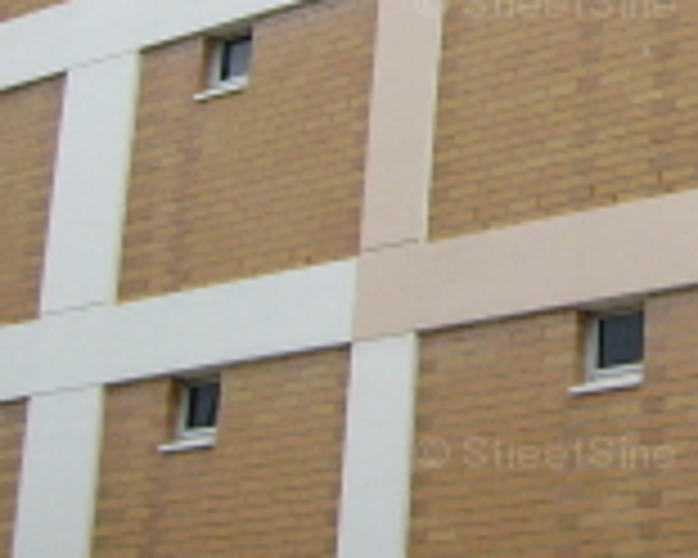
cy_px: 9
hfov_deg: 15.5
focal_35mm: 121
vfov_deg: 12.6
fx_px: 2500
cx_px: 752
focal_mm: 5.95
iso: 100
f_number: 2.8
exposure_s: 1/65
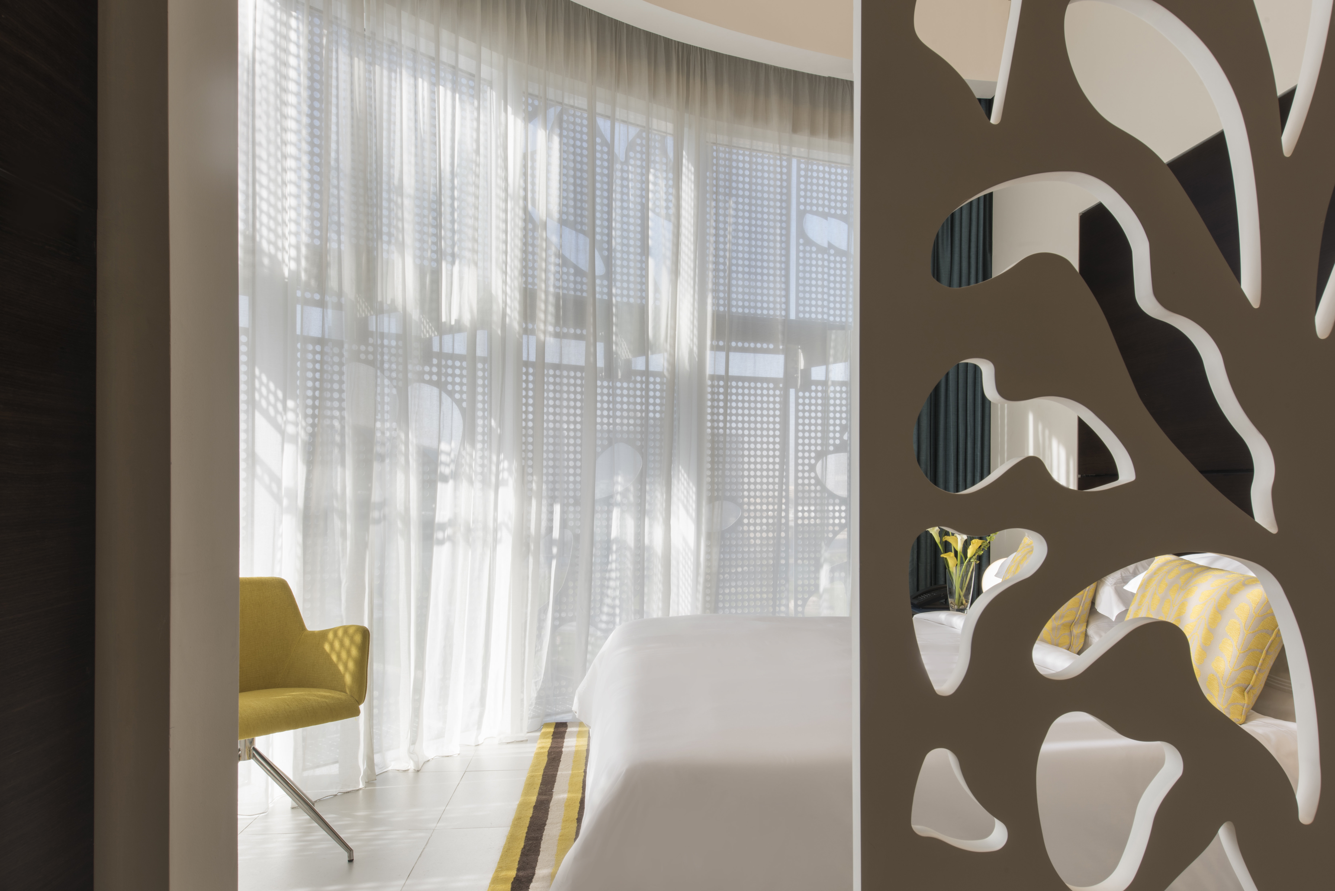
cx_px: 668
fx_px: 890
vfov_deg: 53.2
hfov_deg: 73.7
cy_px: 446
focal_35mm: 24
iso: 31
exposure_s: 1/1.67
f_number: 16
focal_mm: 24
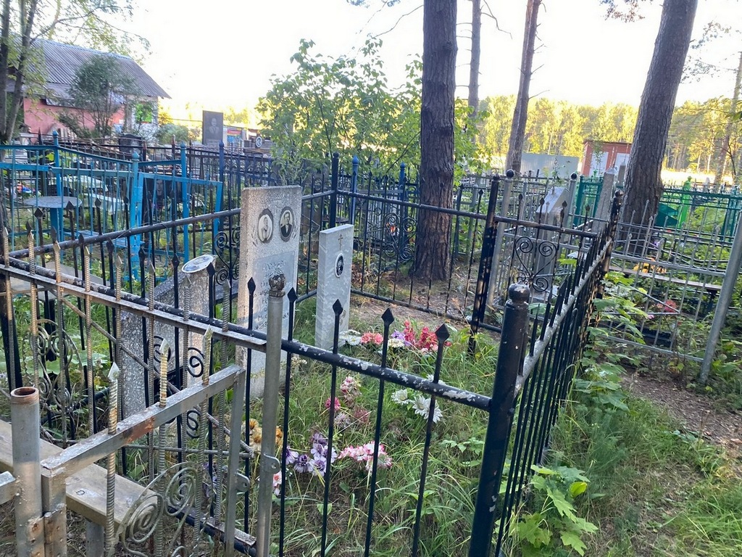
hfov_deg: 67.3
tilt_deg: -12.0
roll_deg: +1.0
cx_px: 371
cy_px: 278
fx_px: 557
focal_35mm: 26
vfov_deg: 53.1
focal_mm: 4.25
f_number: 1.8
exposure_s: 1/113
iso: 125
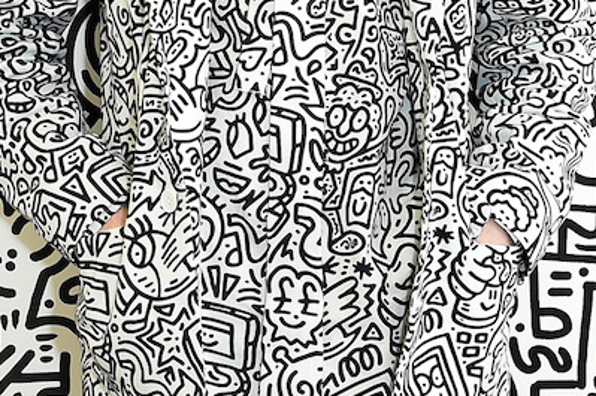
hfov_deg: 13.0
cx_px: 303
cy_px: -111
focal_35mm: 158
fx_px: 2613
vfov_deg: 8.5
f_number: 8
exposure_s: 1/160
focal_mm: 35
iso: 1250
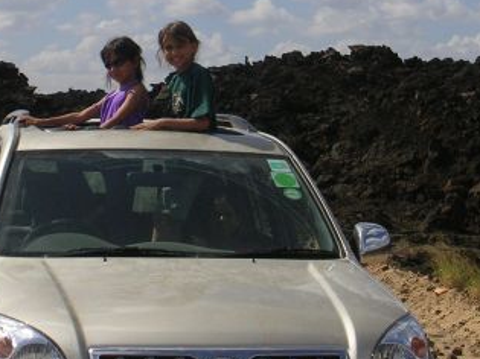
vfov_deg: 12.1
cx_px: 165
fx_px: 1691
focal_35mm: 122
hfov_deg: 16.1
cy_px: 88
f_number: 3.7
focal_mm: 10.9
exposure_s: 1/1247
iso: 50
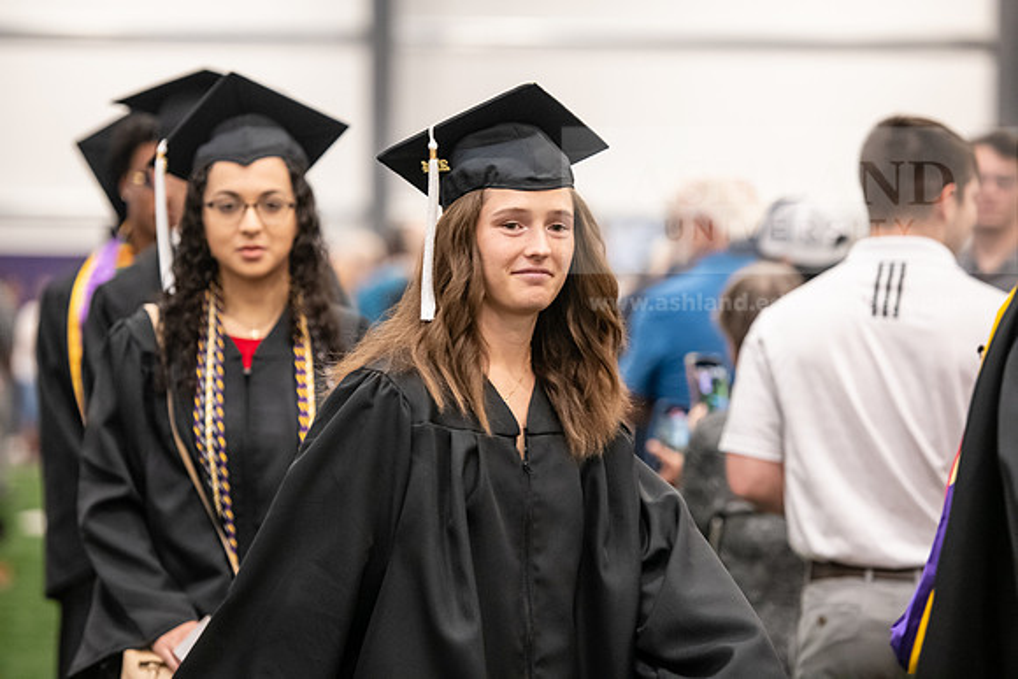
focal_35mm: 145
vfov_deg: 9.5
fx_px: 4101
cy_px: 340
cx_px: 509
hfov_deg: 14.2
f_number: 3.2
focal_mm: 145
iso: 3200
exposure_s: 1/200
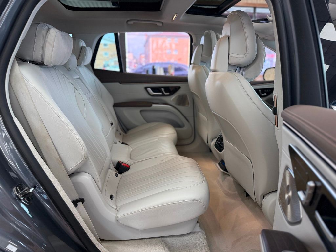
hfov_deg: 71.6
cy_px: 126
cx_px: 168
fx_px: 233
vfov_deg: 56.8
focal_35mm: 24
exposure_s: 1/231
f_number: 1.78
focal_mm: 6.76
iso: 200
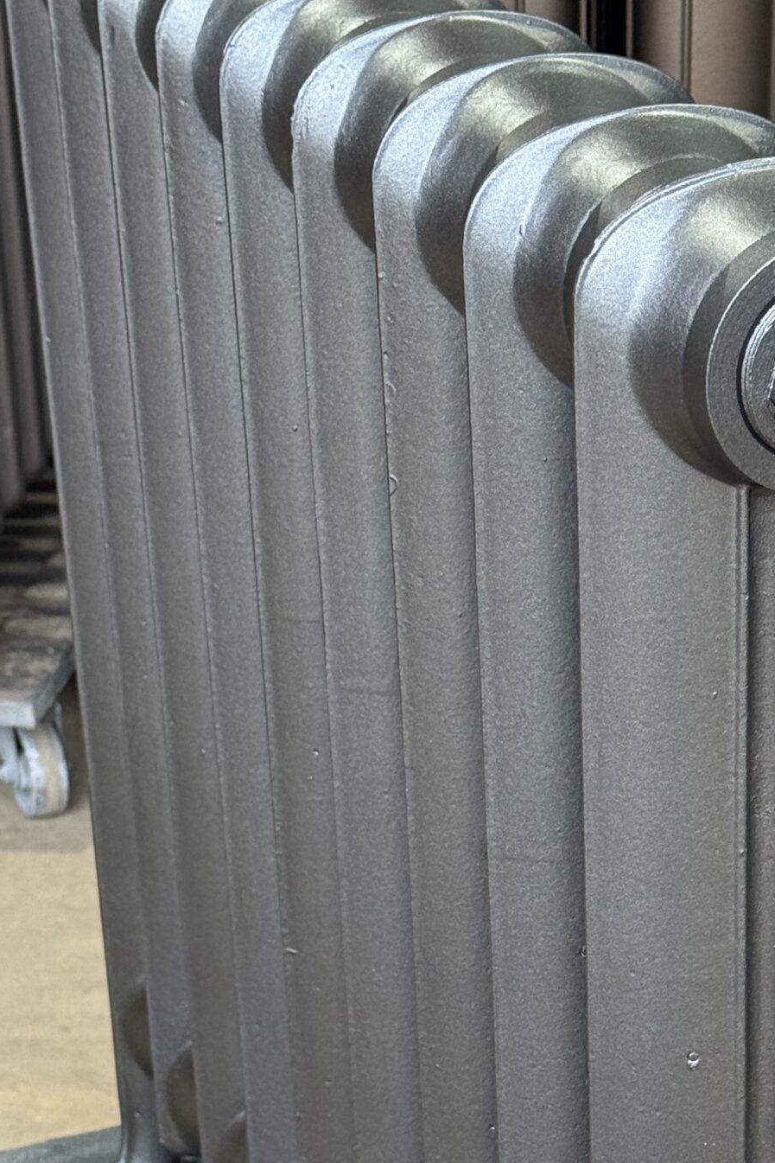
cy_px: 952
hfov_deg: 13.8
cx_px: 585
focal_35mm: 99
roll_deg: +0.0
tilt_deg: -27.0
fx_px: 3196
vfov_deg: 20.3
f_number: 1.78
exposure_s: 1/100
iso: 200
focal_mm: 6.76
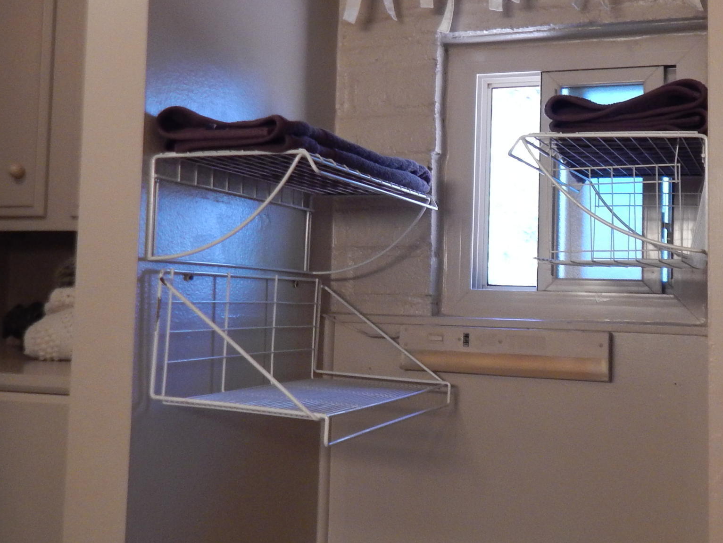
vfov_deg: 32.2
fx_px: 940
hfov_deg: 41.8
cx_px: 447
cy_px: 244
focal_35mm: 45
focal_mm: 4
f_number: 3
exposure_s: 1/30
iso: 250
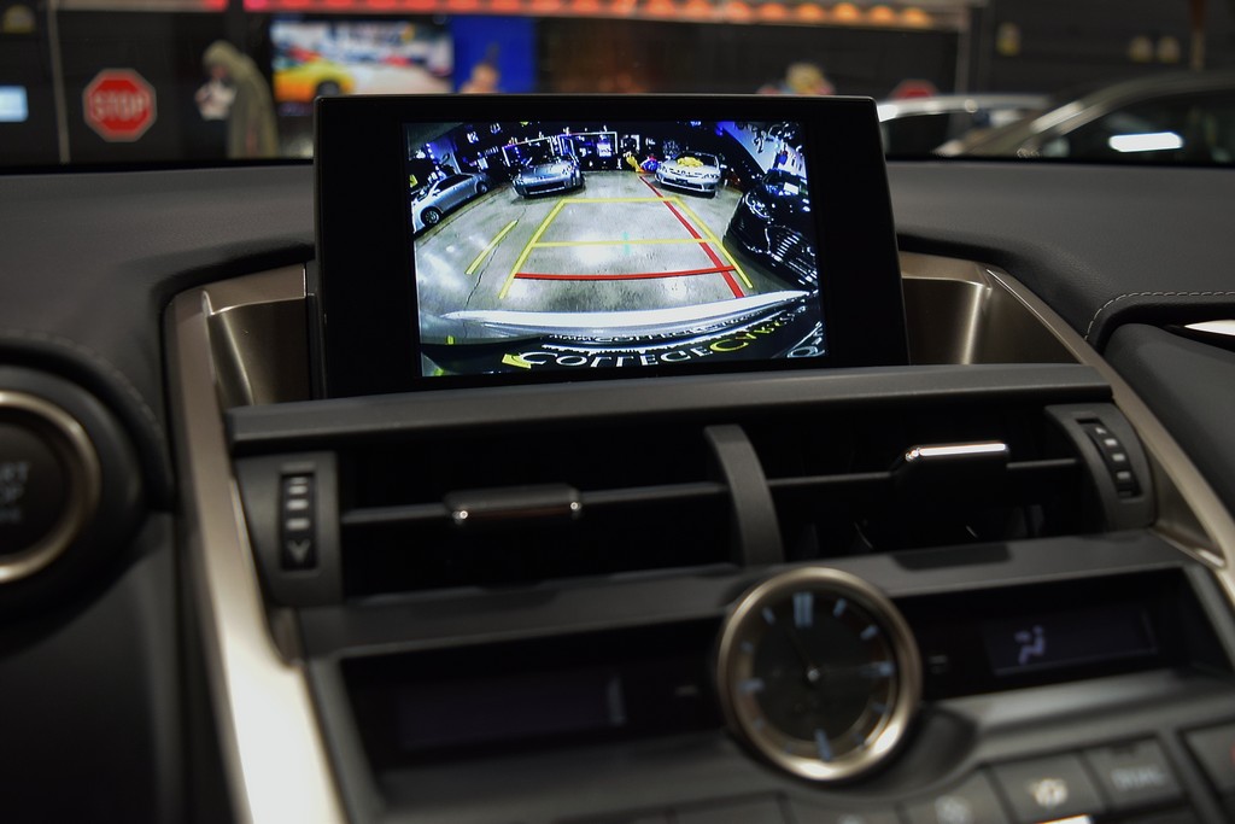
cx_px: 618
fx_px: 1132
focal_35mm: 33
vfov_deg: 40.0
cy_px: 412
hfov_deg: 57.2
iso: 800
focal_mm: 22
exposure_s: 1/60
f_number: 4
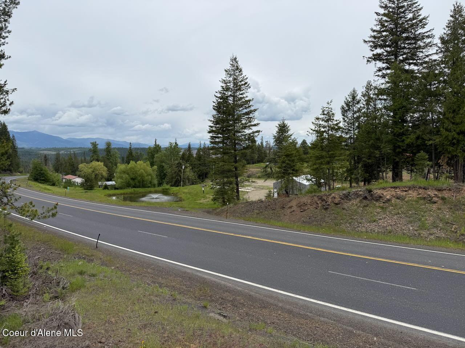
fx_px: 322
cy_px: 174
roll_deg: +0.7
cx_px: 232
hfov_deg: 71.6
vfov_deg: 56.8
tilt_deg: -4.0
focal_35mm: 24
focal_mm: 6.76
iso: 80
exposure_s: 1/5319
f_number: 1.78
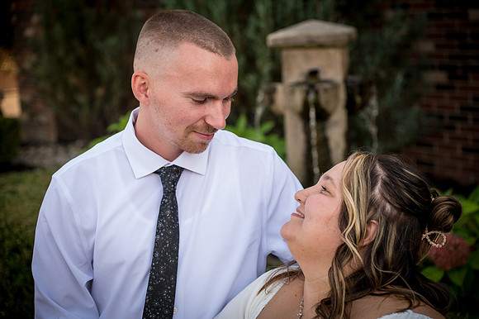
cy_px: 160
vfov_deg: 17.5
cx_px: 240
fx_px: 1037
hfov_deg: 26.0
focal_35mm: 78
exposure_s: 1/250
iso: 200
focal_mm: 78
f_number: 4.5
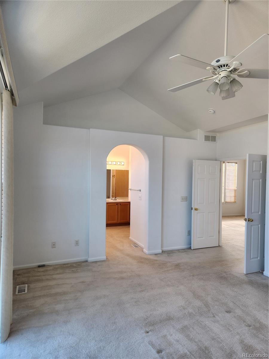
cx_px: 134
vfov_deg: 73.9
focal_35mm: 23
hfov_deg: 58.9
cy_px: 180
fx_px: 238
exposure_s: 1/120
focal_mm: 5.4
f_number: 1.8
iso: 50
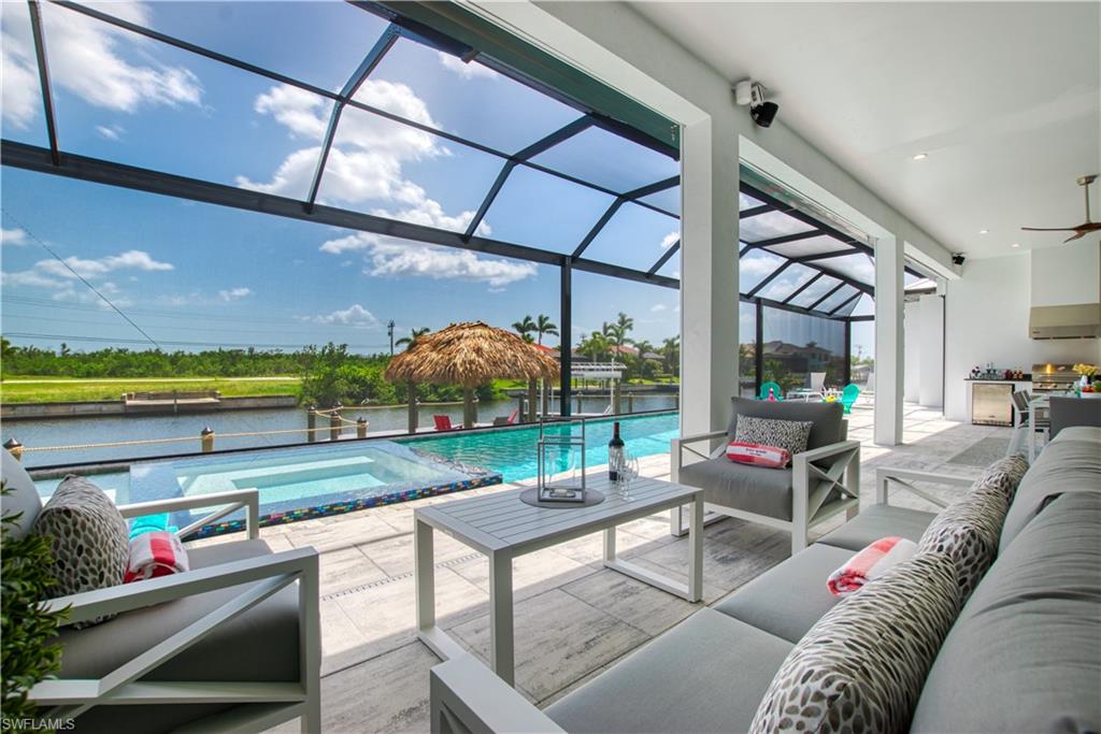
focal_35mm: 15
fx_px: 459
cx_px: 550
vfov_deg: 77.3
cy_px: 367
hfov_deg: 100.4
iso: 200
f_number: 8
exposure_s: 1/400
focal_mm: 10
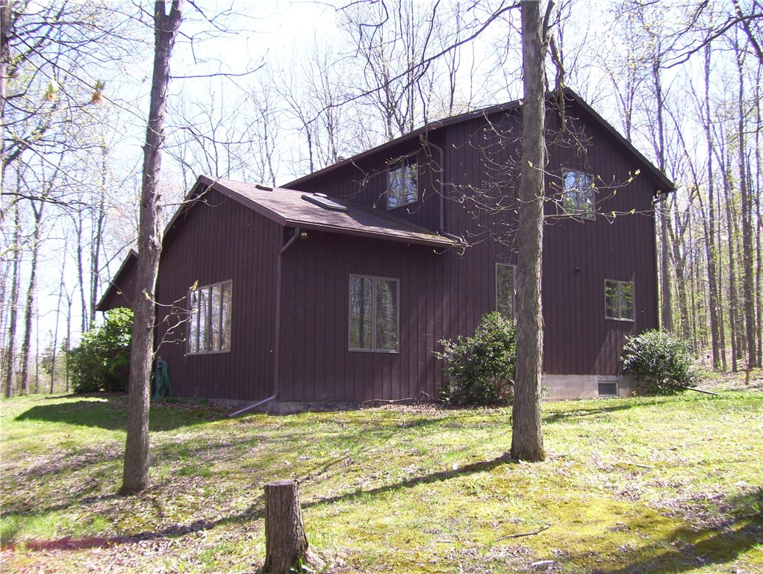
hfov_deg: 51.3
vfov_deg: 39.7
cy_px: 287
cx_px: 382
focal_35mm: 36
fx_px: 794
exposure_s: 1/400
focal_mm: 6
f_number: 2.7
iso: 80
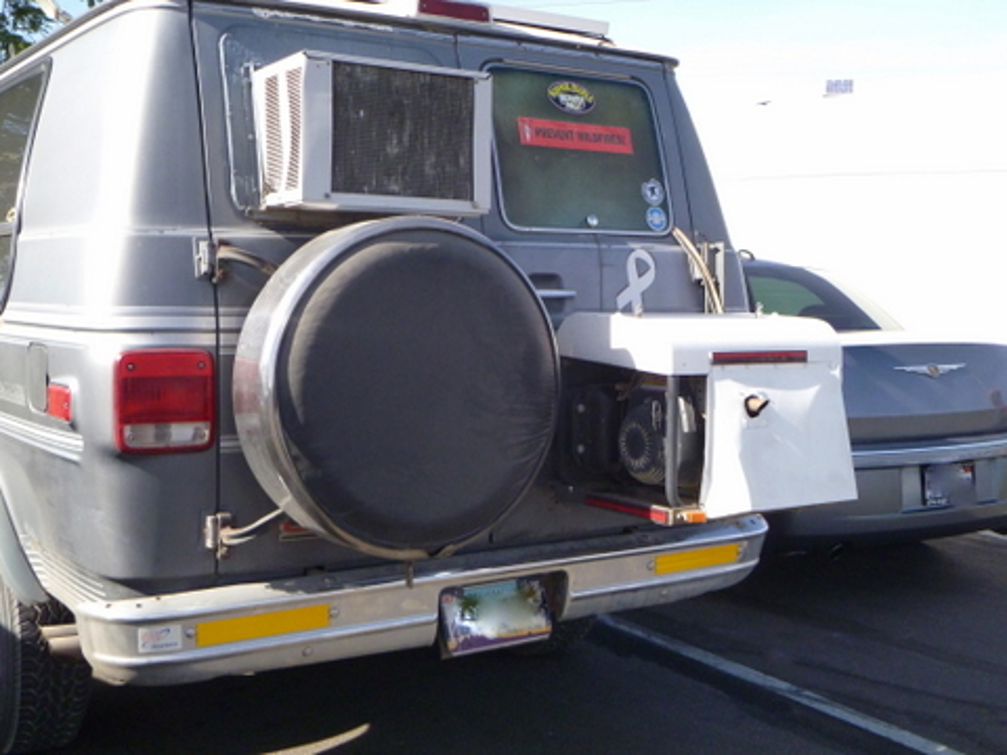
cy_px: 378
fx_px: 1193
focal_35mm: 41
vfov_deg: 35.1
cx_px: 504
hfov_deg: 45.8
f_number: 11
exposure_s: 1/125
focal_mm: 7.4
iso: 400
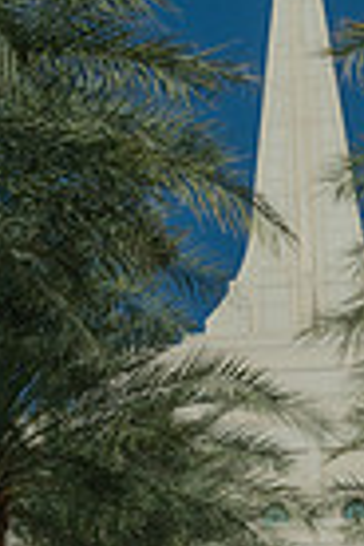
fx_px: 1577
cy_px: 522
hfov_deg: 13.2
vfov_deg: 19.2
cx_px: 216
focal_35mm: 104
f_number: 7.1
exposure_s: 1/5000
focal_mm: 32
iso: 200
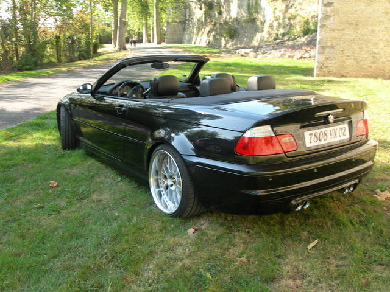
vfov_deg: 37.7
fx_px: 428
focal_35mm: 38
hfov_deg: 49.0
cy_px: 146
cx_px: 195
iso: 50
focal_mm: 7.8
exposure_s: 1/63.2
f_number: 4.8
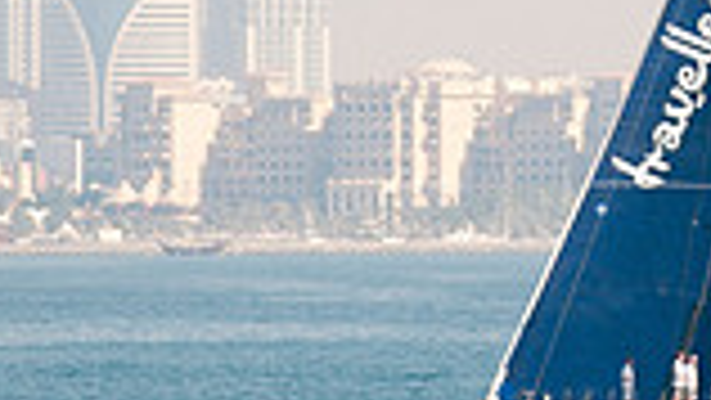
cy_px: -169
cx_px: 666
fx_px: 21726
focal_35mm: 1152
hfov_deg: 1.9
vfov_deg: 1.1
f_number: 3.2
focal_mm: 200
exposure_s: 1/800
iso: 100
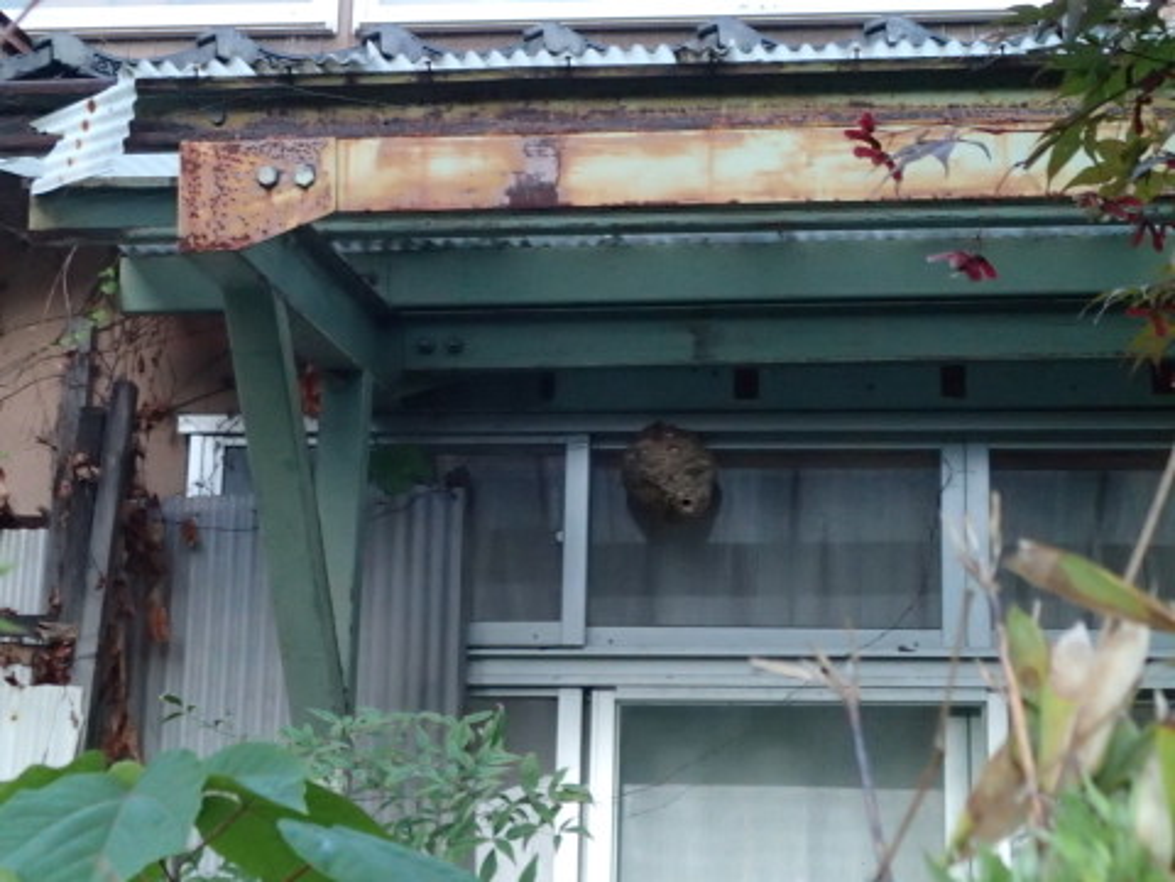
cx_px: 588
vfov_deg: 14.8
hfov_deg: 19.6
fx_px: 3394
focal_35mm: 100
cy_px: 441
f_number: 4.9
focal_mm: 18
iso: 1600
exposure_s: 1/10
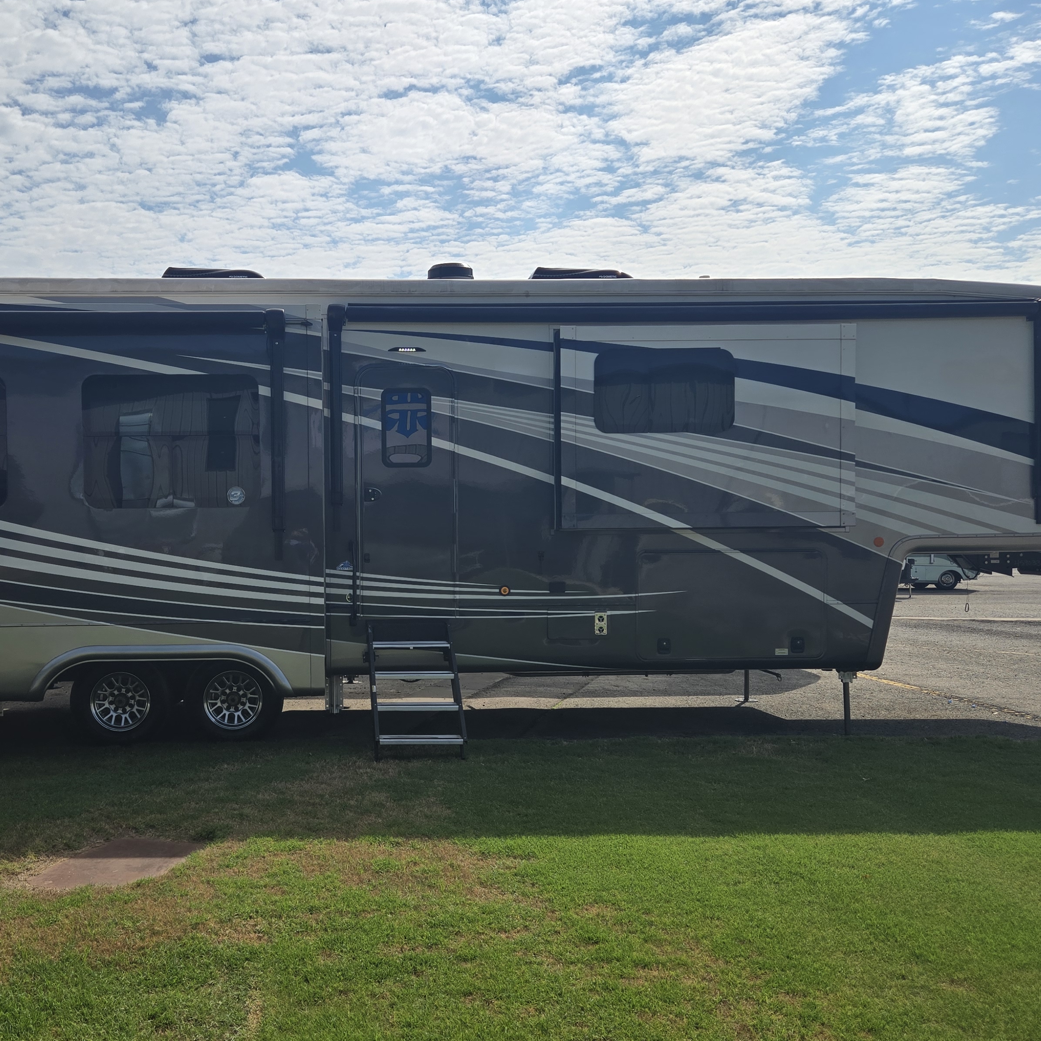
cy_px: 542
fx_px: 1157
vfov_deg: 48.4
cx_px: 362
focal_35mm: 34
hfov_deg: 47.8
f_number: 1.8
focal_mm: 5.4
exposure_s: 1/3381
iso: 25
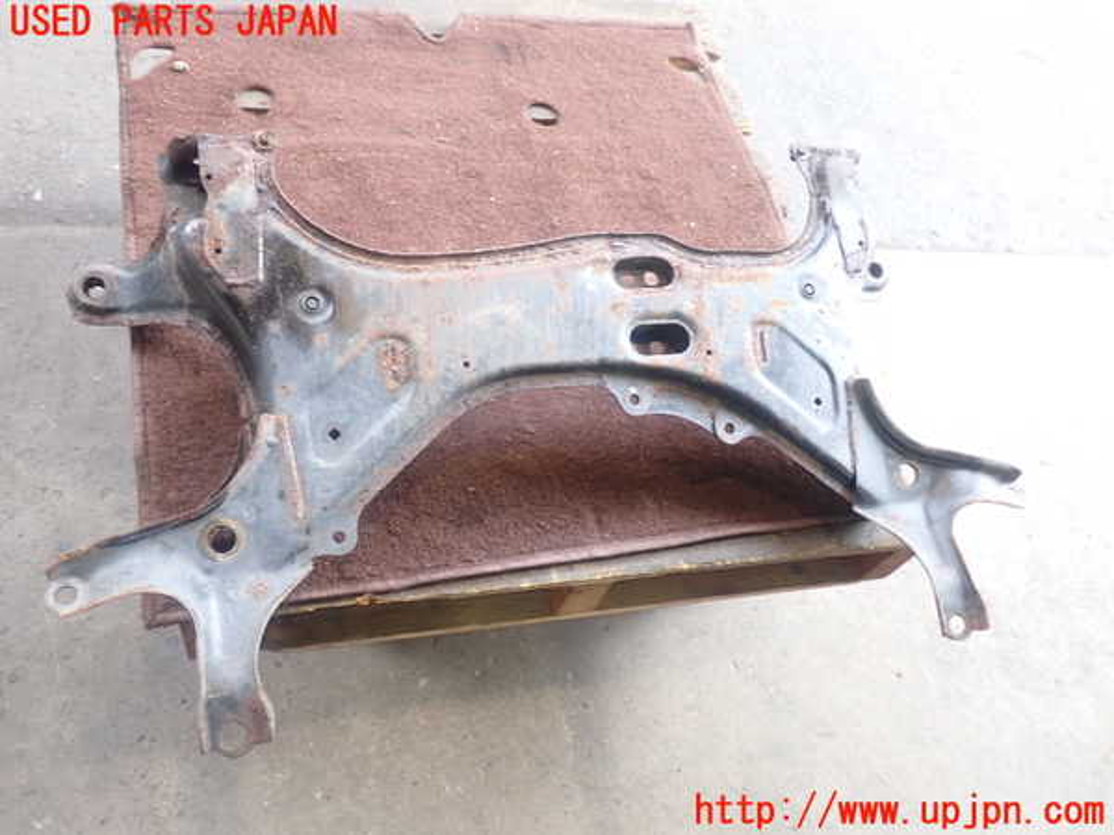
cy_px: 418
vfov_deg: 46.8
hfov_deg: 60.0
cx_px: 557
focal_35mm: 30
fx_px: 965
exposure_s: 1/40
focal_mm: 5.4
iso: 200
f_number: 2.3
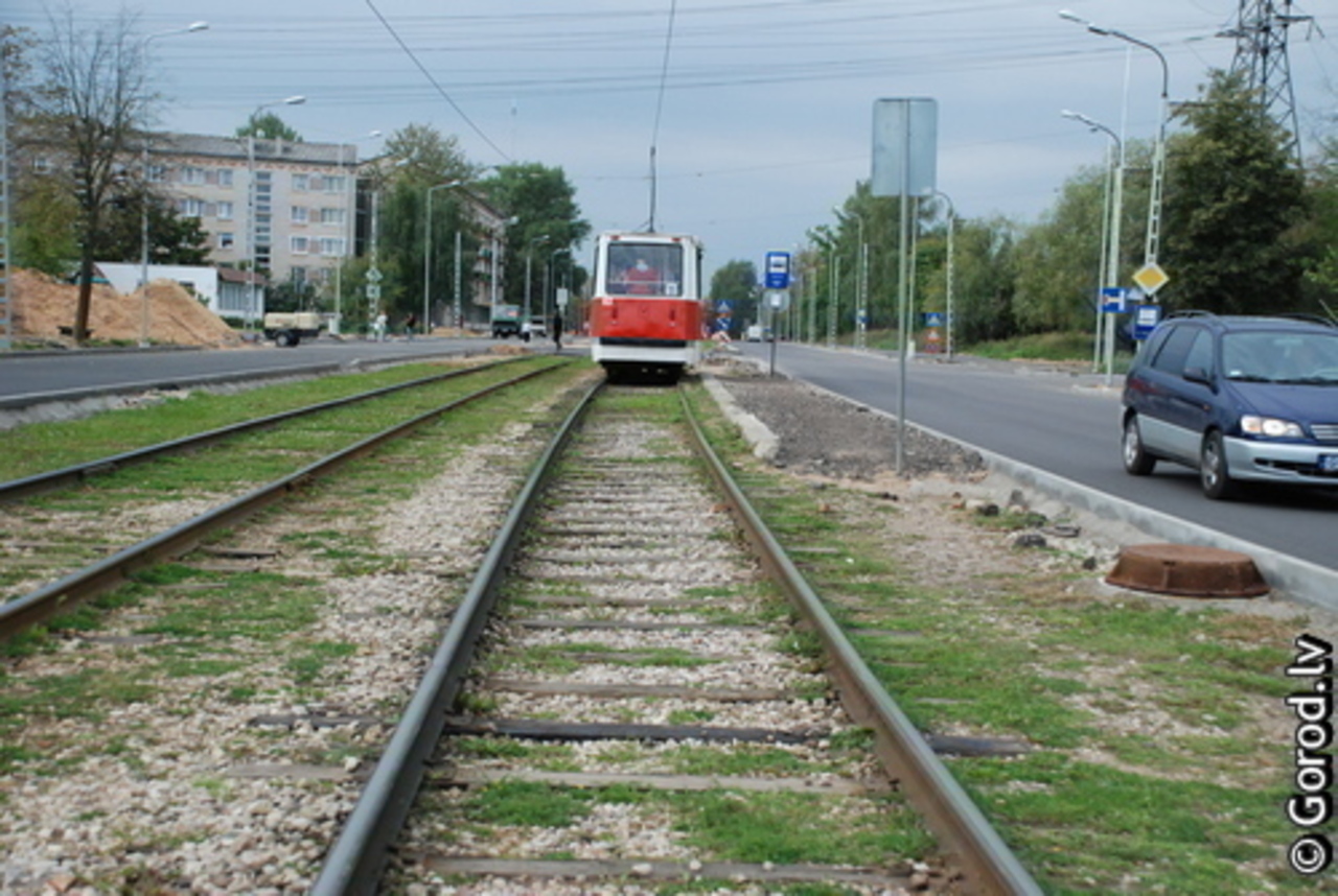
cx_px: 669
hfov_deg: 41.1
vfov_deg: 28.2
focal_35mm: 48
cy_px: 448
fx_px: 1787
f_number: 4.8
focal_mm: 32
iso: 640
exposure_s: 1/1500
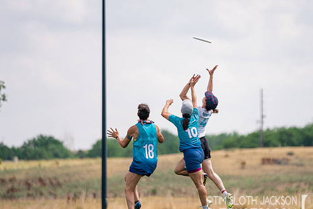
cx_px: 208
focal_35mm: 312
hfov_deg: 6.6
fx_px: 2712
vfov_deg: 4.4
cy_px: 114
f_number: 2.8
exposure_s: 1/6400
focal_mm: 200
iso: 640
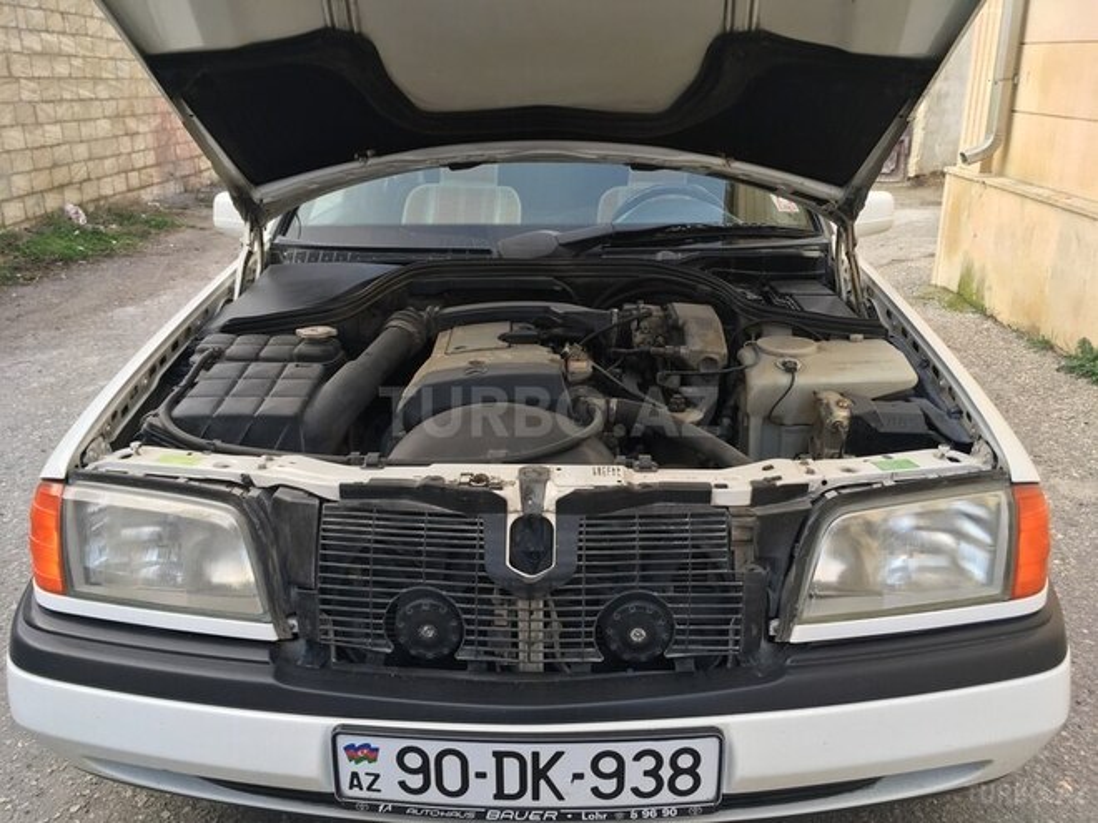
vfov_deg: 48.2
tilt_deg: -19.4
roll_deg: +2.1
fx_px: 920
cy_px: 412
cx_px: 549
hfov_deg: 61.7
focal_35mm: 29
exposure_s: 1/100
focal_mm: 4.15
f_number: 2.2
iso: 25
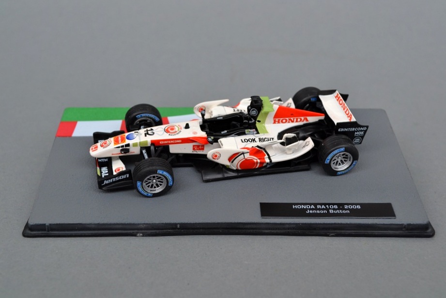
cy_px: 149
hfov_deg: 38.9
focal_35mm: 51
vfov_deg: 26.5
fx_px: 632
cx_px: 223
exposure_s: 1/100
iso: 400
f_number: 8
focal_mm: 34
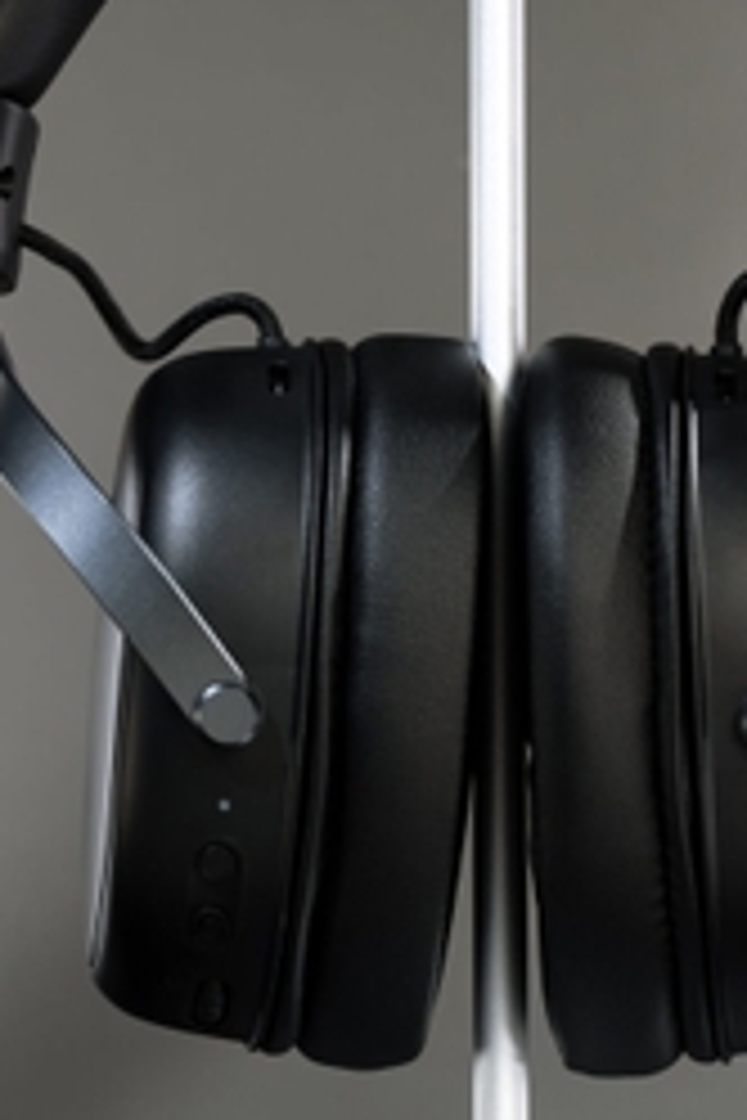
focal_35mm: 158
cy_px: 432
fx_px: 4917
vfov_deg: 13.0
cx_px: 486
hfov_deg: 8.7
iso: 800
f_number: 8
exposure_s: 1/100
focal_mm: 55
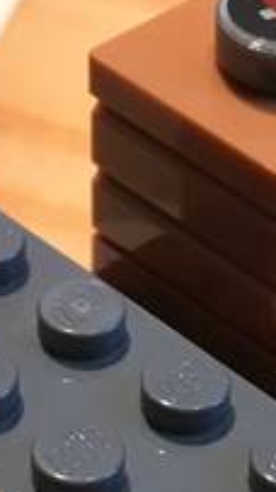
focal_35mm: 140
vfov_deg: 14.2
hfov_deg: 8.6
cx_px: 320
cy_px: 762
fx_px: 1824
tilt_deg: -53.5
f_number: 2.2
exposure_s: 1/33
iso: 125
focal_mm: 4.15
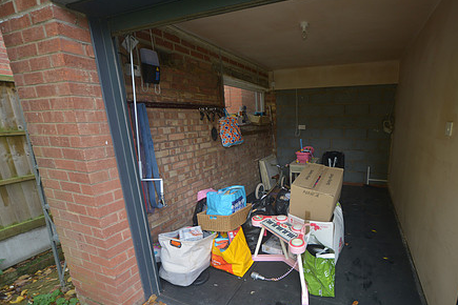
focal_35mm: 16
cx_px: 286
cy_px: 166
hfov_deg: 94.7
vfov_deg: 73.6
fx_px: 204
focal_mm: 12
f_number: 5.6
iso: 450
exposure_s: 1/50
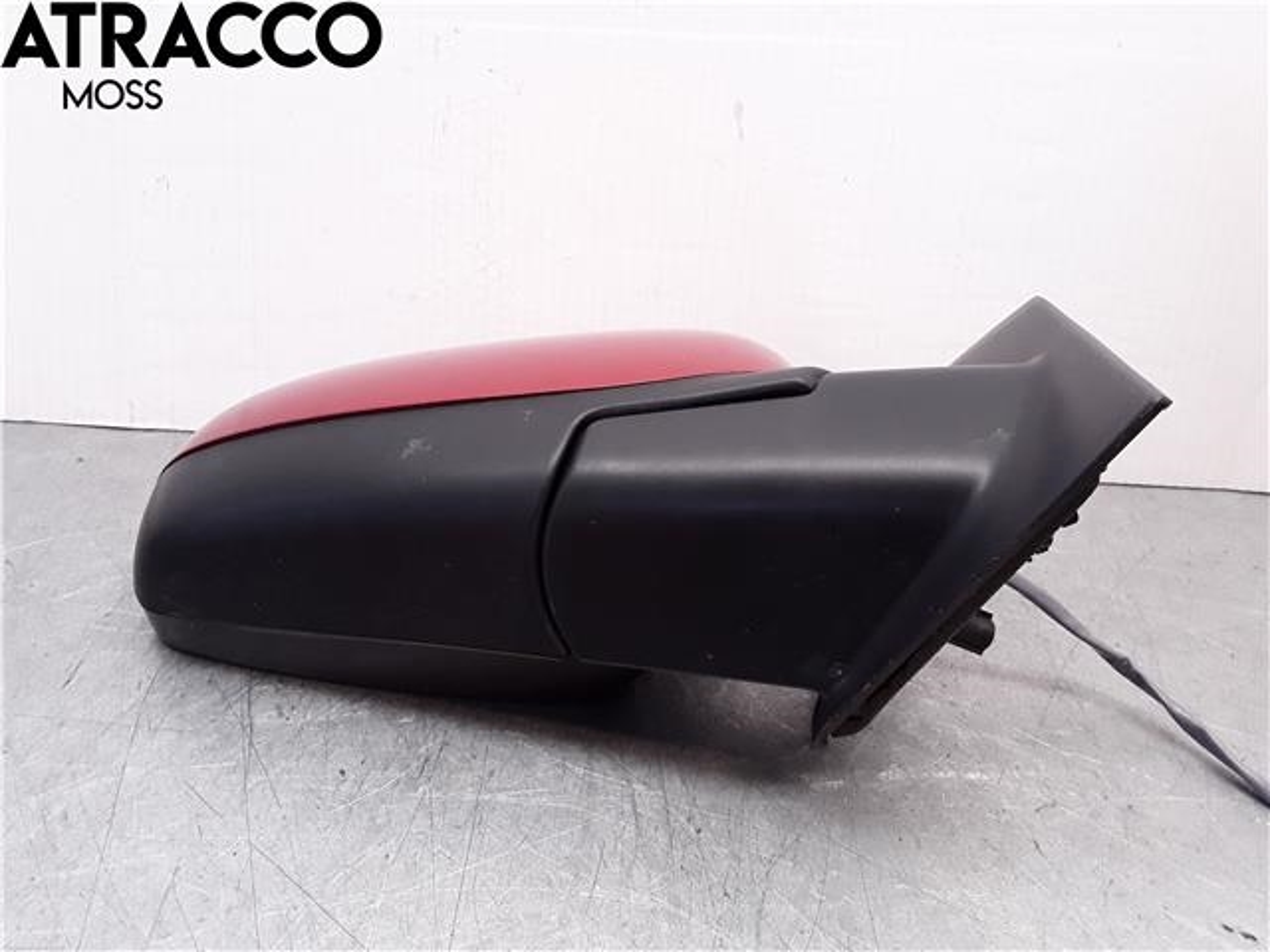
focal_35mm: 28
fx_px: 1027
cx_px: 635
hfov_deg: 63.4
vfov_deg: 49.7
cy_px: 476
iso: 100
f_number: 1.9
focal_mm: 2.91
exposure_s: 1/107
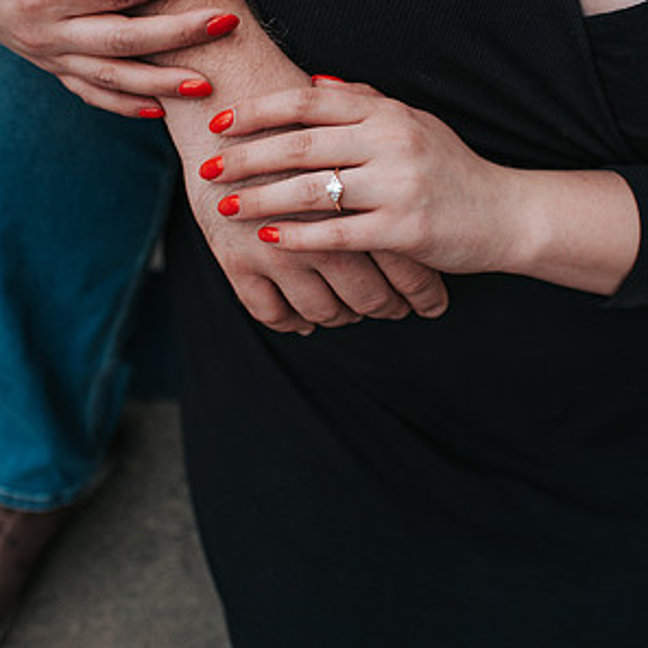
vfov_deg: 36.8
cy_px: 170
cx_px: 325
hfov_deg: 37.6
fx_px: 953
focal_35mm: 45
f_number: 3.5
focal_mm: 35
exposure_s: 1/400
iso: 1000
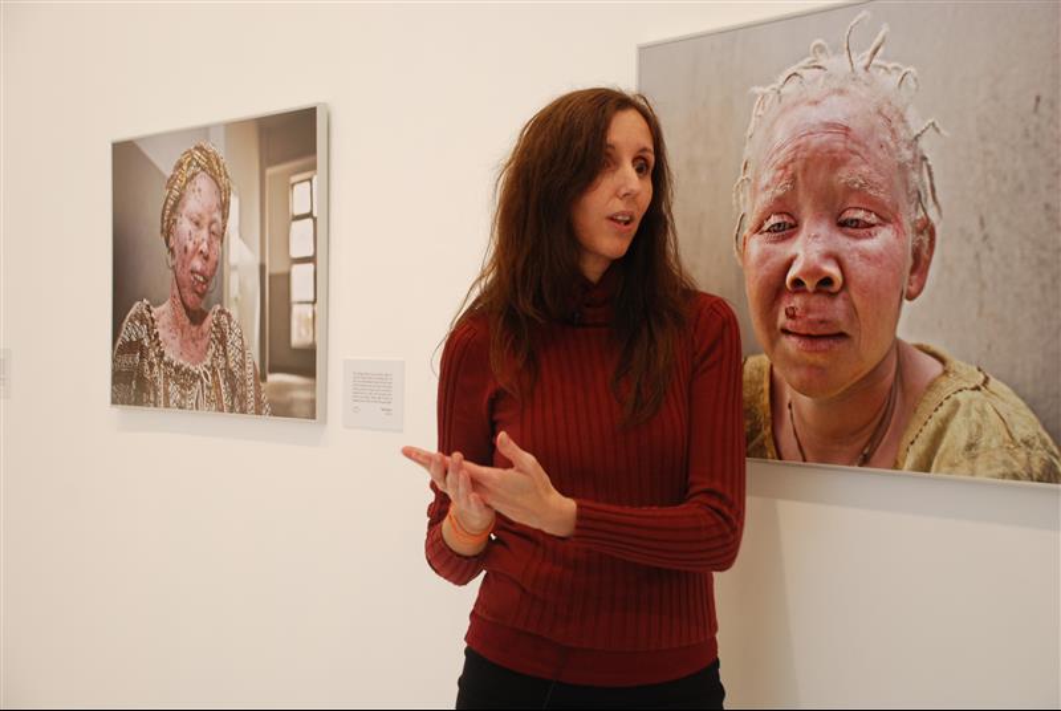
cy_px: 356
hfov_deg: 33.4
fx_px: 1771
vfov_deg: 22.7
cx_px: 530
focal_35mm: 60
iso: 400
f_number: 4.5
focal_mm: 40
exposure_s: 1/25
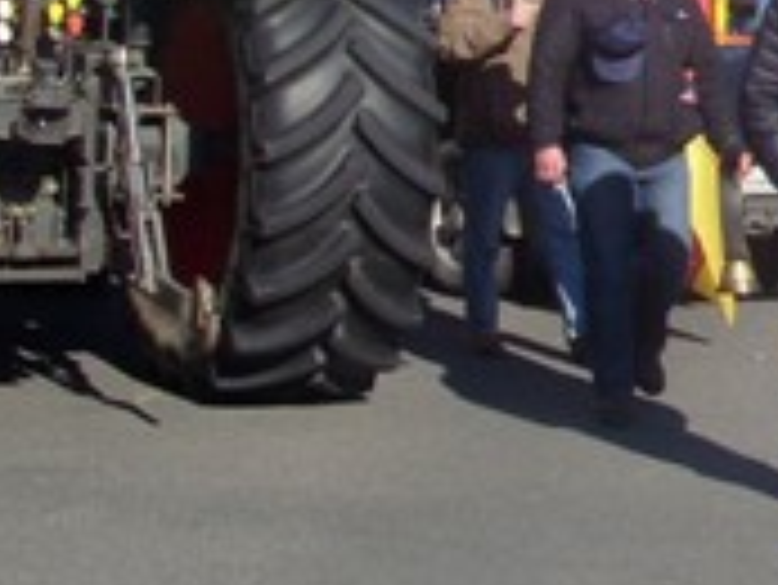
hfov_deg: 14.0
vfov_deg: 11.0
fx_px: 2991
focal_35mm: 133
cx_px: 1133
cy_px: -27
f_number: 5.5
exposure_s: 1/350
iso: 80
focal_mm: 6
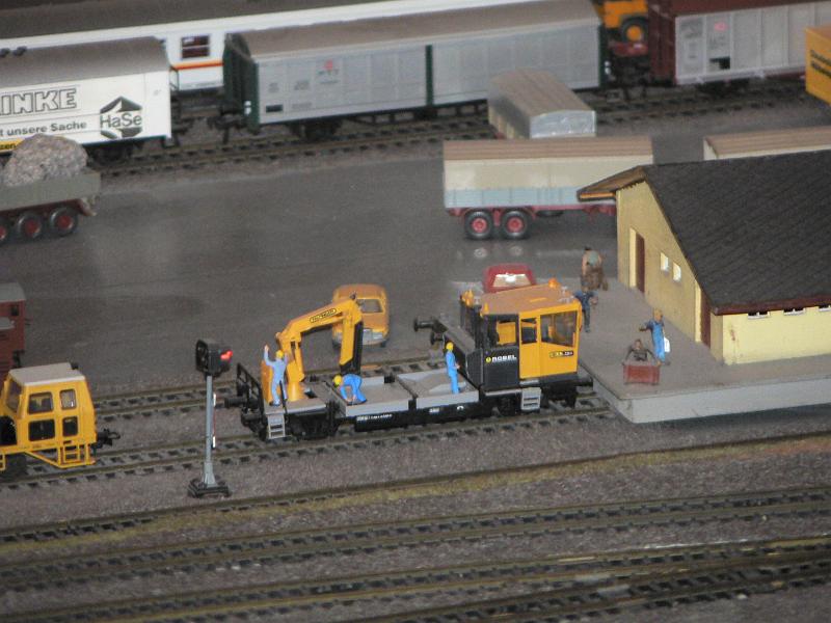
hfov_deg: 4.6
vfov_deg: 3.4
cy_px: 312
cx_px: 416
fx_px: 10371
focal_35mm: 432
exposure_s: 1/60
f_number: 3.3
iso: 400
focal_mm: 72
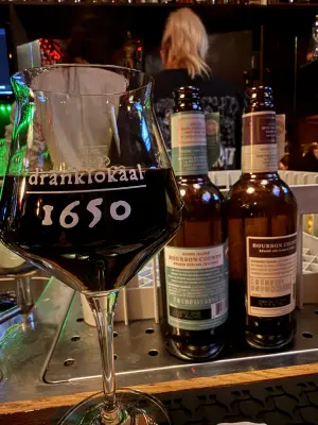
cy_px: 212
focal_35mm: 24
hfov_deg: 56.8
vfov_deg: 71.6
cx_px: 159
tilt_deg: -6.6
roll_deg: +0.9
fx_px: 294
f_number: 2.2
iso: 500
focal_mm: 2.22
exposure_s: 1/6
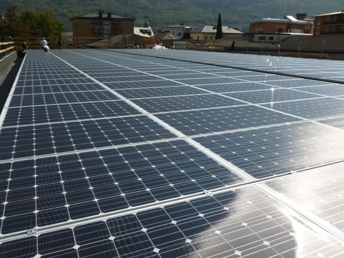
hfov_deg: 63.4
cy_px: 129
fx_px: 278
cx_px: 172
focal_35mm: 28
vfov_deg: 49.7
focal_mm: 5
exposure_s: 1/160
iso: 100
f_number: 10
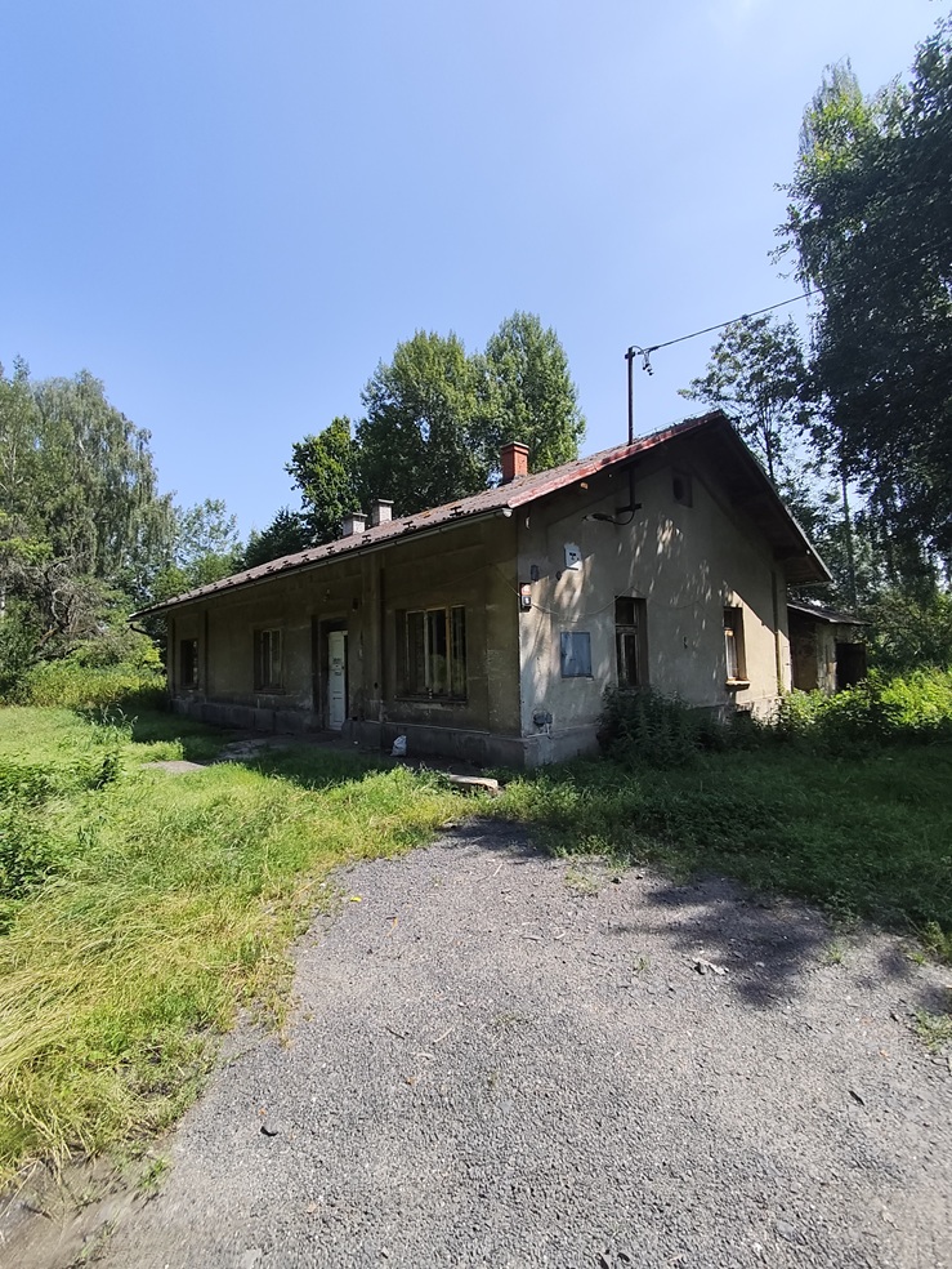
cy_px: 634
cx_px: 476
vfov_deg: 98.1
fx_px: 550
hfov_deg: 81.8
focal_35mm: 15
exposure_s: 1/1464
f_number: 2.2
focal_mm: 1.65
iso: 50
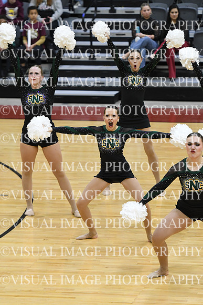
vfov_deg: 9.8
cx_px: 102
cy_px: 152
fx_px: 1775
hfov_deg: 6.5
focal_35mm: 210
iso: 3200
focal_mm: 140
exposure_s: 1/400
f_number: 2.8
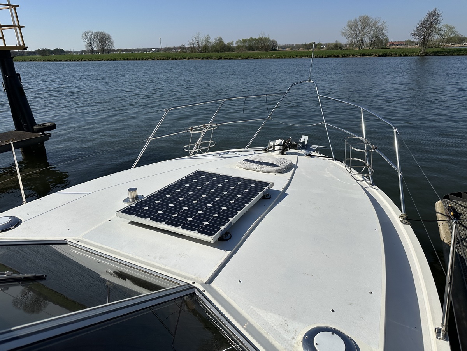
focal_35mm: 24
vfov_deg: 56.8
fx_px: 324
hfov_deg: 71.6
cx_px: 234
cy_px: 176
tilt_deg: -21.0
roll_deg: +1.5
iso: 80
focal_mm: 6.86
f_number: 1.78
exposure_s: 1/18519
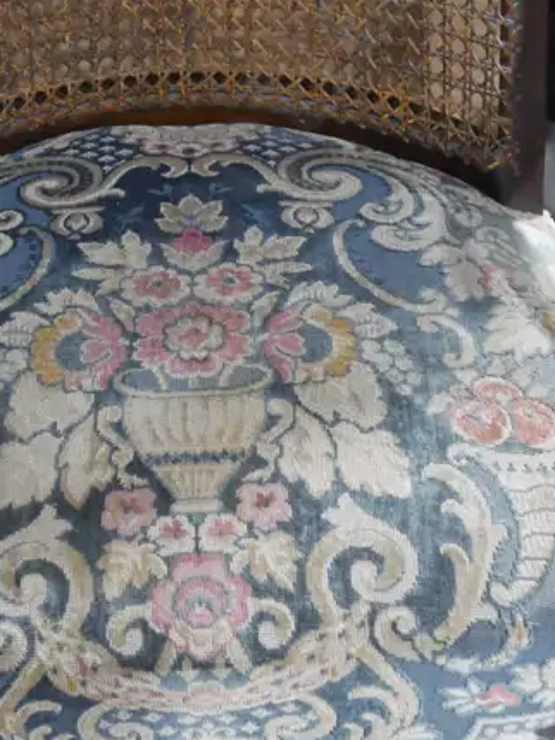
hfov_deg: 17.1
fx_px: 1838
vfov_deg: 22.6
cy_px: 216
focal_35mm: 86
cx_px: 203
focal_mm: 18
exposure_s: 1/60
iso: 1600
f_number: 4
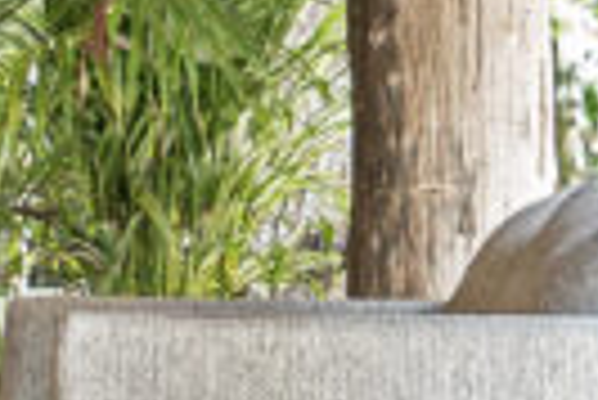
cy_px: -103
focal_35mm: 864
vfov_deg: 1.6
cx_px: -1093
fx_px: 14367
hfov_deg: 2.4
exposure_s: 1/60
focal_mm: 112
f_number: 6.3
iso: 500
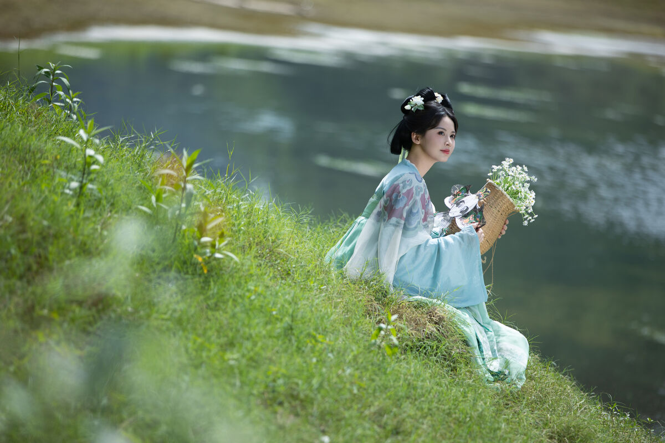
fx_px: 3325
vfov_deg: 7.6
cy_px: 222
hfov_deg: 11.4
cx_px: 332
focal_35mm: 180
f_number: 2.8
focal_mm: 180
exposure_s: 1/1600
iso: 100
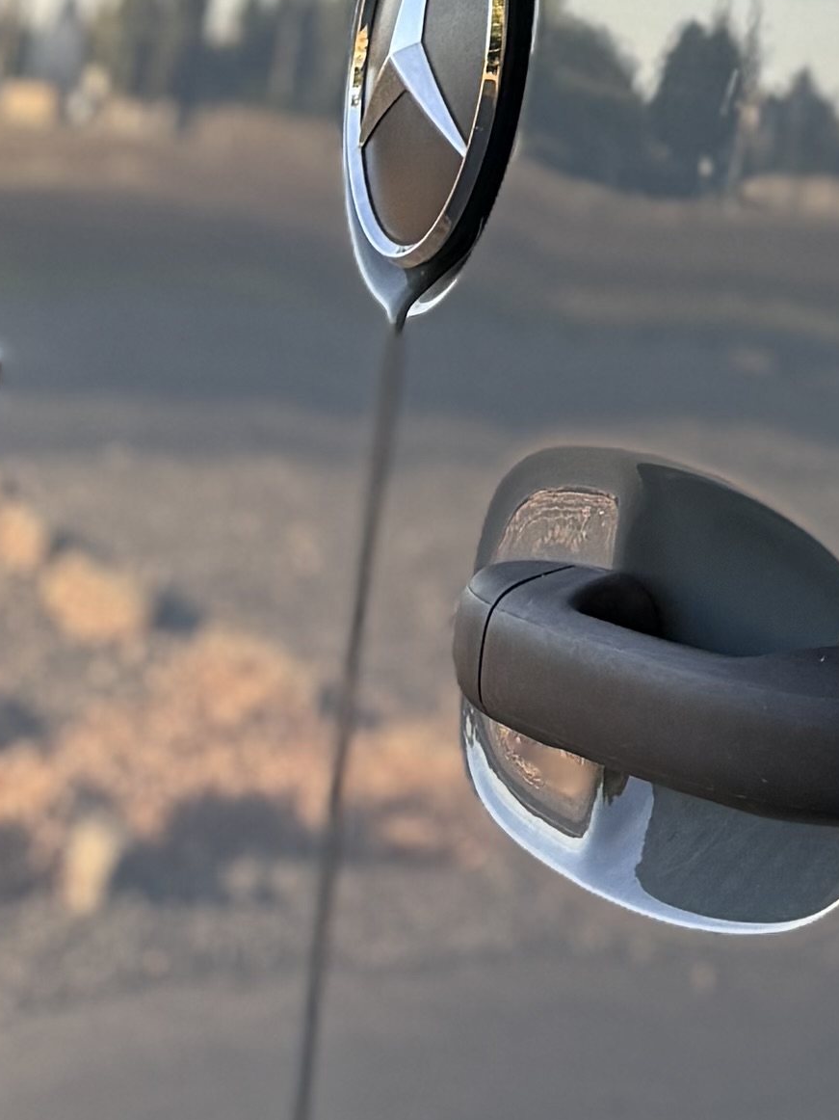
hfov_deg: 10.9
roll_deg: -0.3
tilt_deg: +15.3
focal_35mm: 118
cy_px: -964
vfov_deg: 14.5
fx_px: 3815
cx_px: 1928
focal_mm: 6.76
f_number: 1.78
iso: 100
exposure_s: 1/722
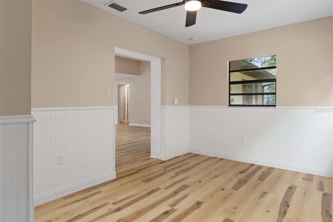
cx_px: 166
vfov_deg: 59.5
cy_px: 111
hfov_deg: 81.2
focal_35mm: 21
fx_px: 194
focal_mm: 14
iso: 320
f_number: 8
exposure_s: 1.3
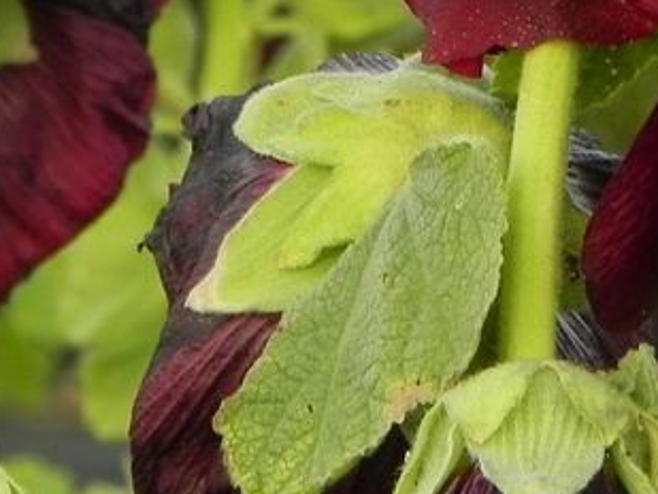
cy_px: -309
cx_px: 257
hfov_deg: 3.5
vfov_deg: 2.7
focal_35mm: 559
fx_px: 10630
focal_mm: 28.8
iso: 160
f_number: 5.6
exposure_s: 1/60
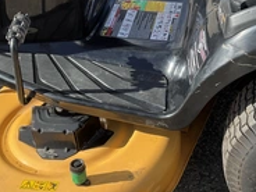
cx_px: 206
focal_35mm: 63
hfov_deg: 30.0
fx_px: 466
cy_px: 89
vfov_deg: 23.3
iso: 25
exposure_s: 1/739
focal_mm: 3
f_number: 1.8
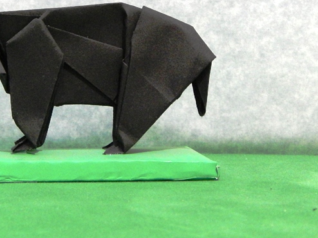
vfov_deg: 7.6
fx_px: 1800
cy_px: 87
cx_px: 50
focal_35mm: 196
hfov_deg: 10.1
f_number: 4.5
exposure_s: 1/10
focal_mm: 18.7
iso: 800
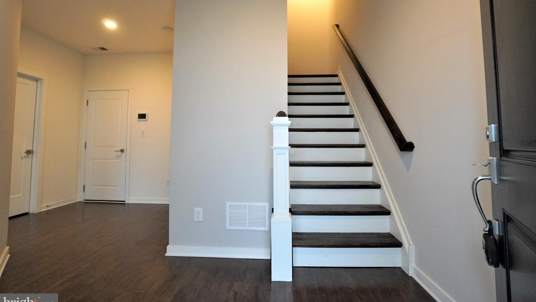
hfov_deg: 99.4
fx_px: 227
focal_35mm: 16
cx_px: 272
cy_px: 131
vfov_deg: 66.8
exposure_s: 1/160
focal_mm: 10
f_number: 4
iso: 2500
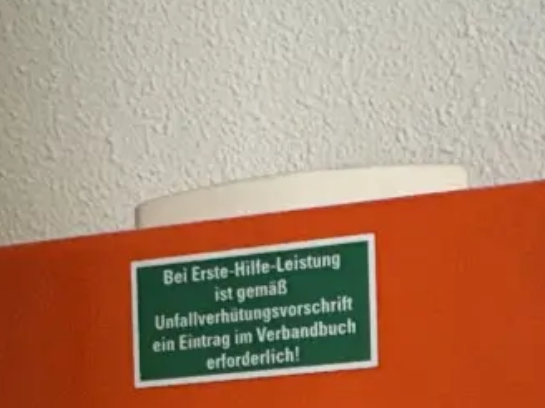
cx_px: 321
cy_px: 688
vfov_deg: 15.8
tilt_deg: -0.8
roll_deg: +1.8
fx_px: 1291
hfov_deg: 23.8
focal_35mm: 82
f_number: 2.2
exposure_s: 1/60
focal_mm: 2.22
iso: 640
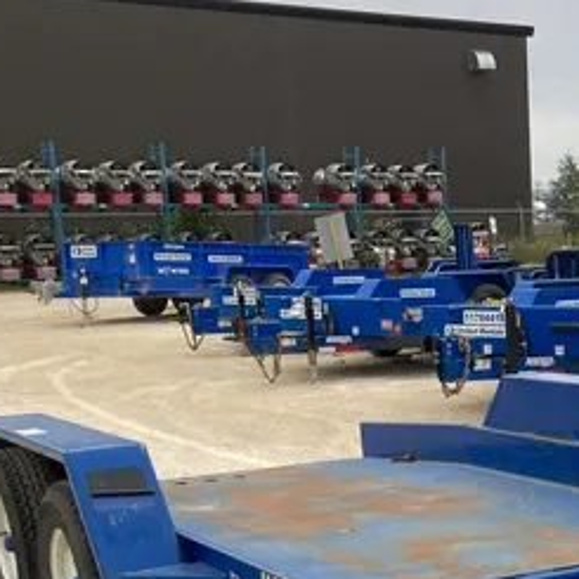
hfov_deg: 22.5
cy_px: 635
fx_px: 1400
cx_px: 579
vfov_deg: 22.1
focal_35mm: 74
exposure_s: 1/136
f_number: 1.8
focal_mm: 3.99
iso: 20
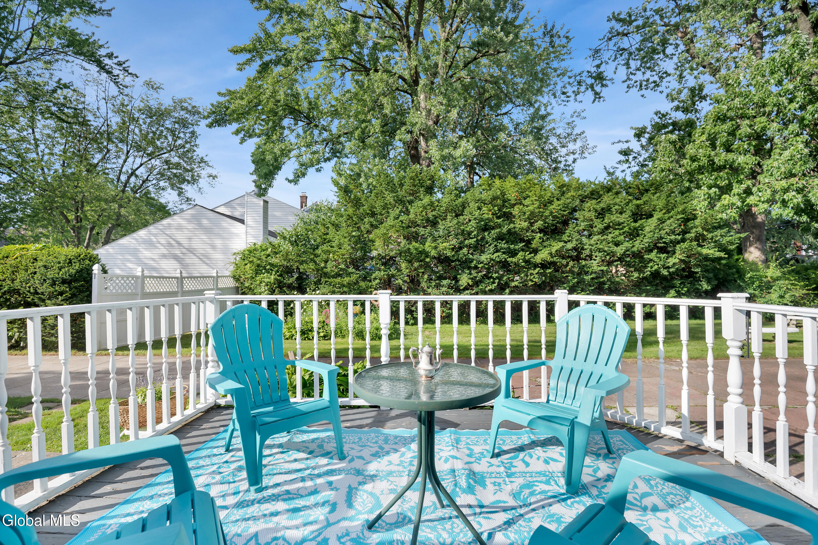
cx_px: 409
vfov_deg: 73.8
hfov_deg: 96.7
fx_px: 364
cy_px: 272
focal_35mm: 16
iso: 250
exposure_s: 1/2000
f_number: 4
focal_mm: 16
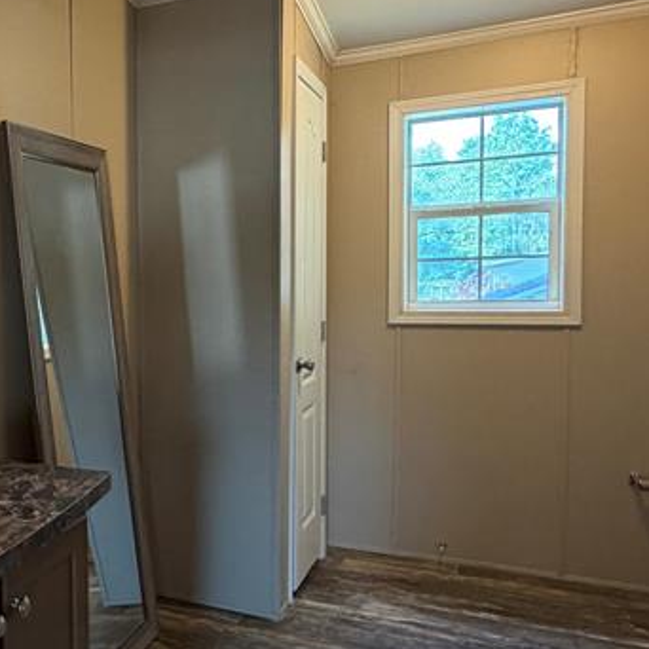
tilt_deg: -4.6
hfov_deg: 40.2
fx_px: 785
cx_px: 23
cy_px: 334
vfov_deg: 44.9
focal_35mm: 37
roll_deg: +1.7
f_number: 2.2
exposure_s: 1/60
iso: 250
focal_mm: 2.22
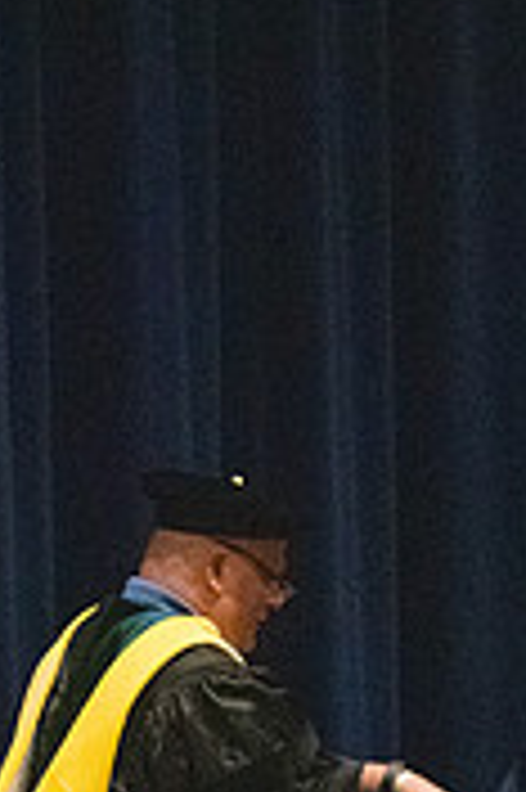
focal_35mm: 479
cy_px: 976
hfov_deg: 2.9
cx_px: 317
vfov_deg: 4.3
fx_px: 10518
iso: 10000
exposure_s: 1/400
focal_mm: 125
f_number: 3.2
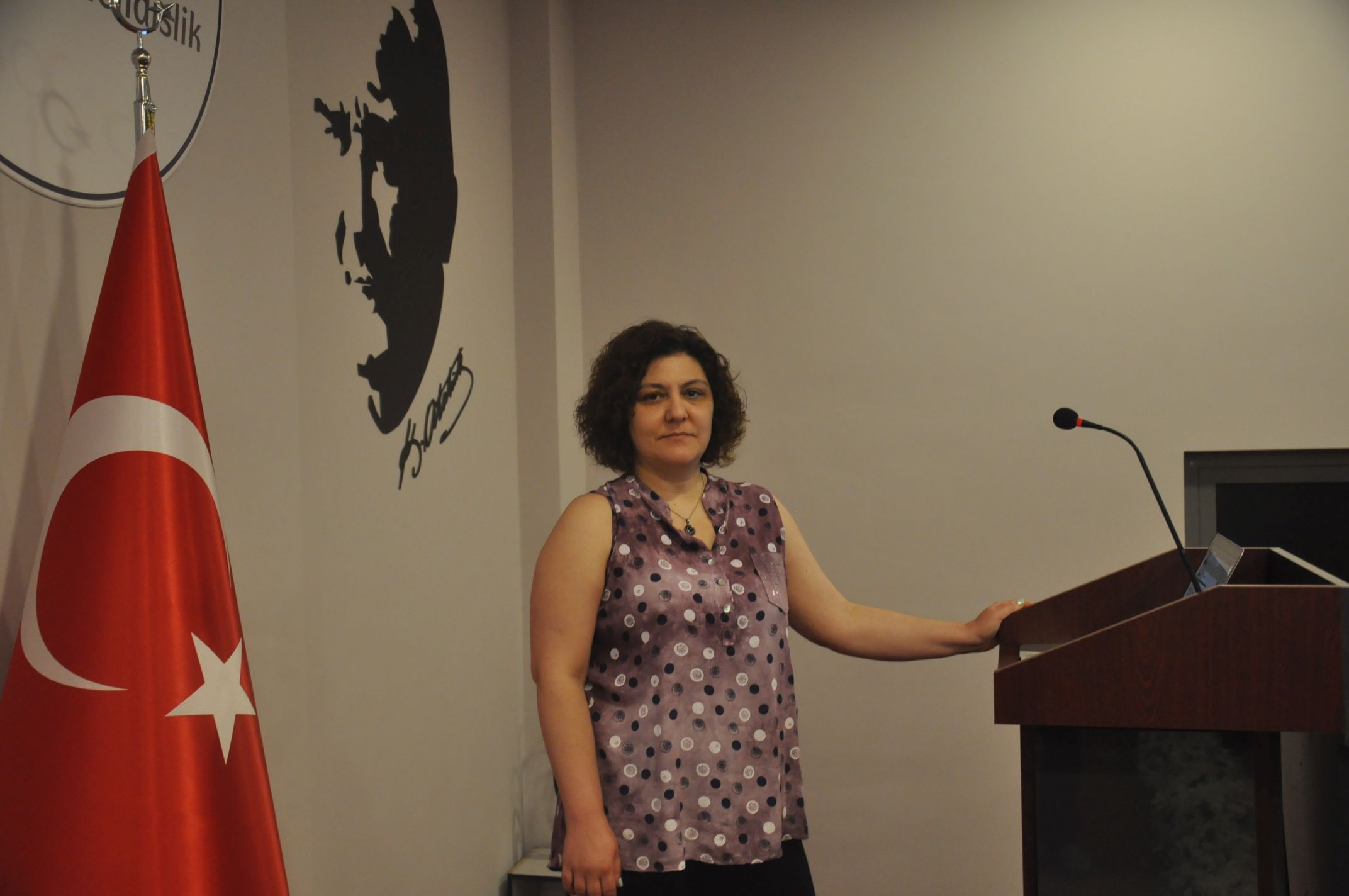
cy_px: 448
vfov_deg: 34.1
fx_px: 1460
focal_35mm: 39
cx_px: 674
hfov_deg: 49.6
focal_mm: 26
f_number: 4
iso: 1100
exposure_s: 1/30
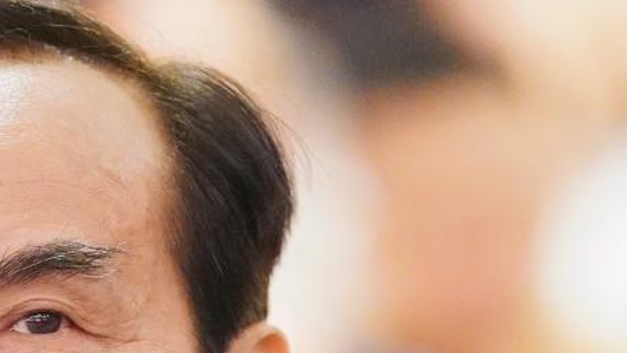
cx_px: -51
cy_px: 673
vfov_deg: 2.2
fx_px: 9281
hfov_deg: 3.9
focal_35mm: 558
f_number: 2
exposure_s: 1/250
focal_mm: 150
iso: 10000
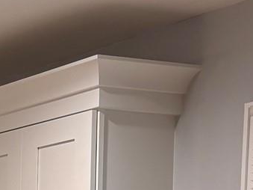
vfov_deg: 8.8
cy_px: 414
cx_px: -299
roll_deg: -0.9
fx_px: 1147
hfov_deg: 11.1
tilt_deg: -4.3
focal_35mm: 157
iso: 80
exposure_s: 1/60
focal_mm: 5.96
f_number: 1.6
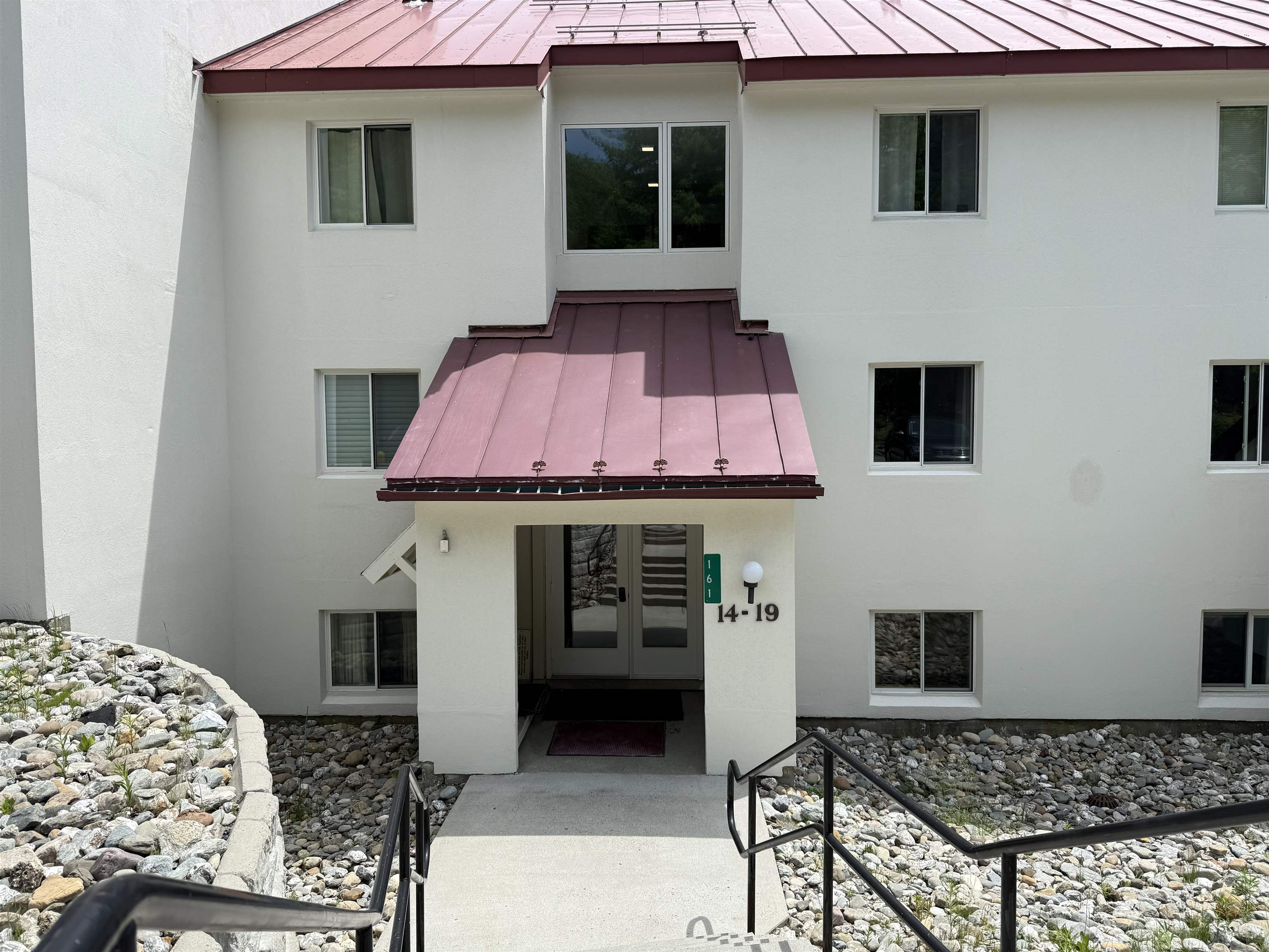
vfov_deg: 56.8
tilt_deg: -2.5
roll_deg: +1.3
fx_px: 880
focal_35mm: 24
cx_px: 634
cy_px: 476
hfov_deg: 71.6
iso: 80
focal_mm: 6.76
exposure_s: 1/3584
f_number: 1.78
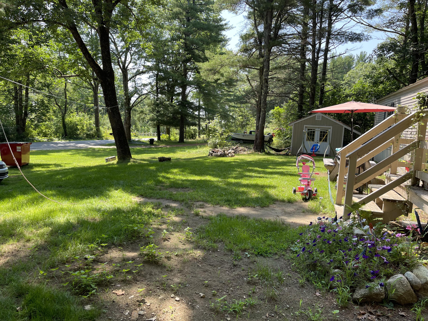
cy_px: 160
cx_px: 214
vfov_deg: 53.1
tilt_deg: -7.2
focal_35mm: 26
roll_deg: -2.7
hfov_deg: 67.3
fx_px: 321
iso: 32
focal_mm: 5.1
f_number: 1.6
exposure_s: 1/645
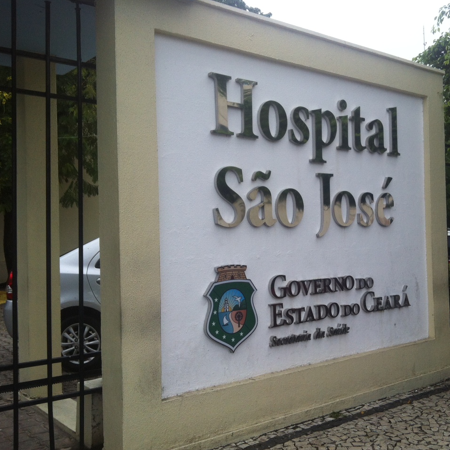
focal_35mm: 42
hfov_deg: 39.8
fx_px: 618
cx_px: 275
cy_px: 225
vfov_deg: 40.0
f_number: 2.8
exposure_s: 1/1005
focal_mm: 3.85
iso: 80
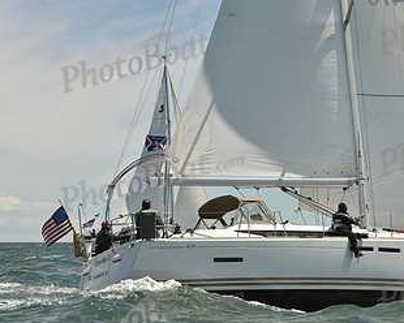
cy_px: 229
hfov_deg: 15.6
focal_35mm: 123
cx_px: 313
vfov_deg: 12.5
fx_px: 1471
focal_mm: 70
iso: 320
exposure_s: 1/800
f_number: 13
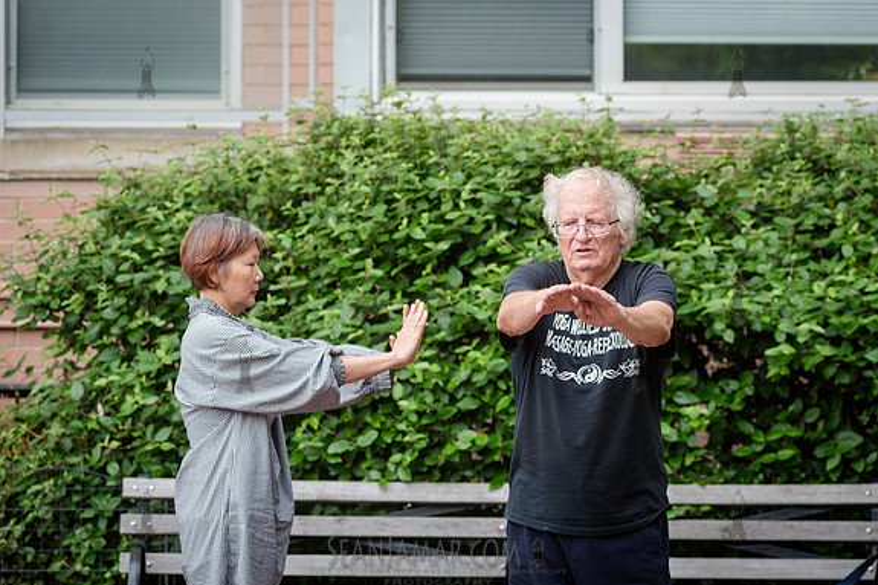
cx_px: 466
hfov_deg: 14.0
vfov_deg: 9.3
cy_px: 269
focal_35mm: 147
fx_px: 3584
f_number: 4.5
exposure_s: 1/320
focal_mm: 125
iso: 400
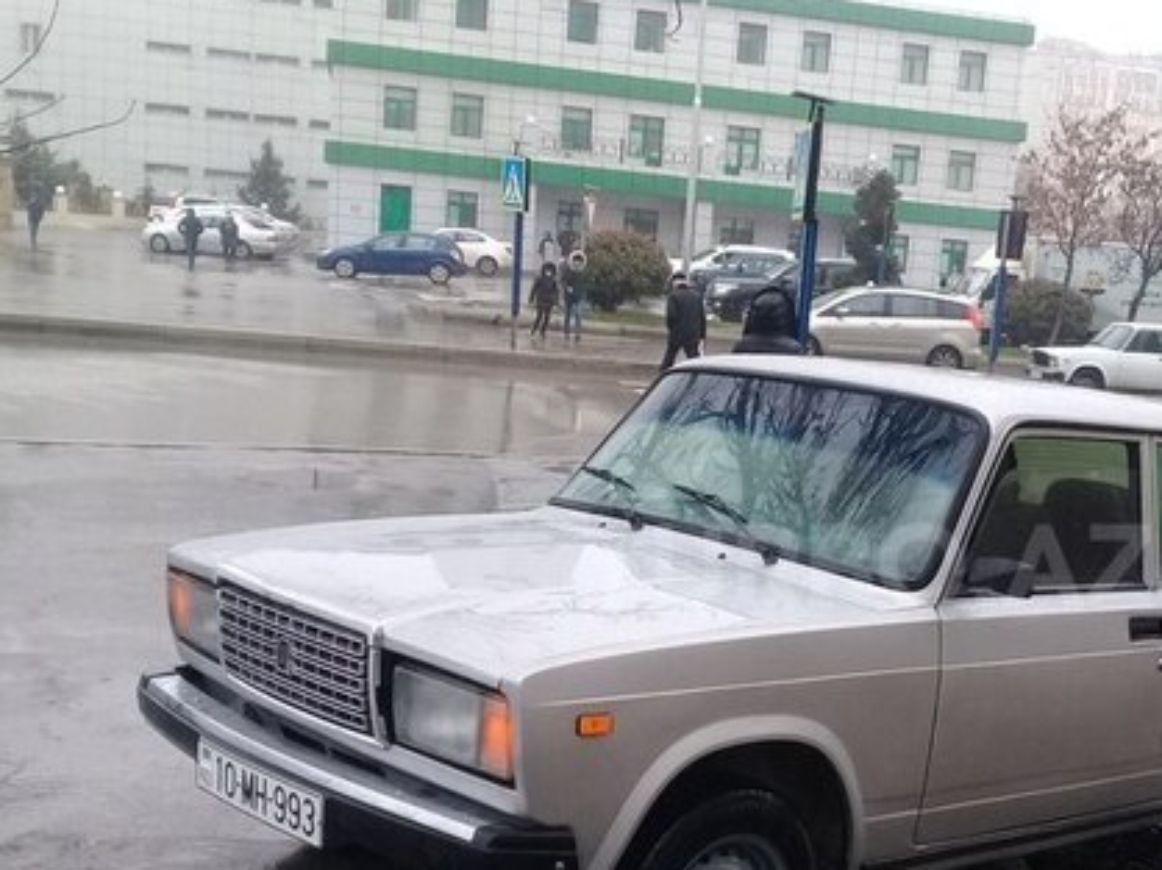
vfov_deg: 29.5
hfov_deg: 38.0
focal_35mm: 49
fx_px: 1644
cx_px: 867
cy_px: 566
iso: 80
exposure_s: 1/100
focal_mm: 3.3
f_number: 2.2
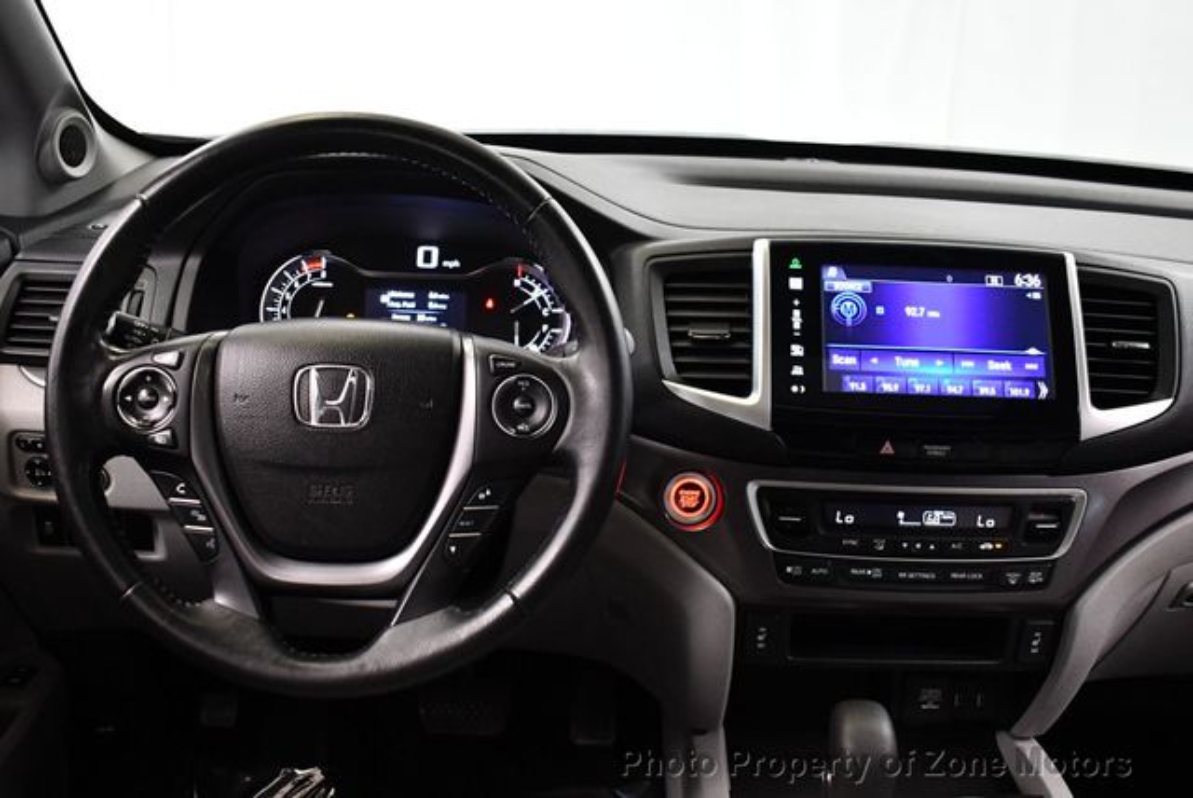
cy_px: 399
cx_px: 596
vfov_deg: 36.9
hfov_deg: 53.1
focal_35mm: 36
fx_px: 1194
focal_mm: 18
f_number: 3.5
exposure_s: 1/100
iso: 3200
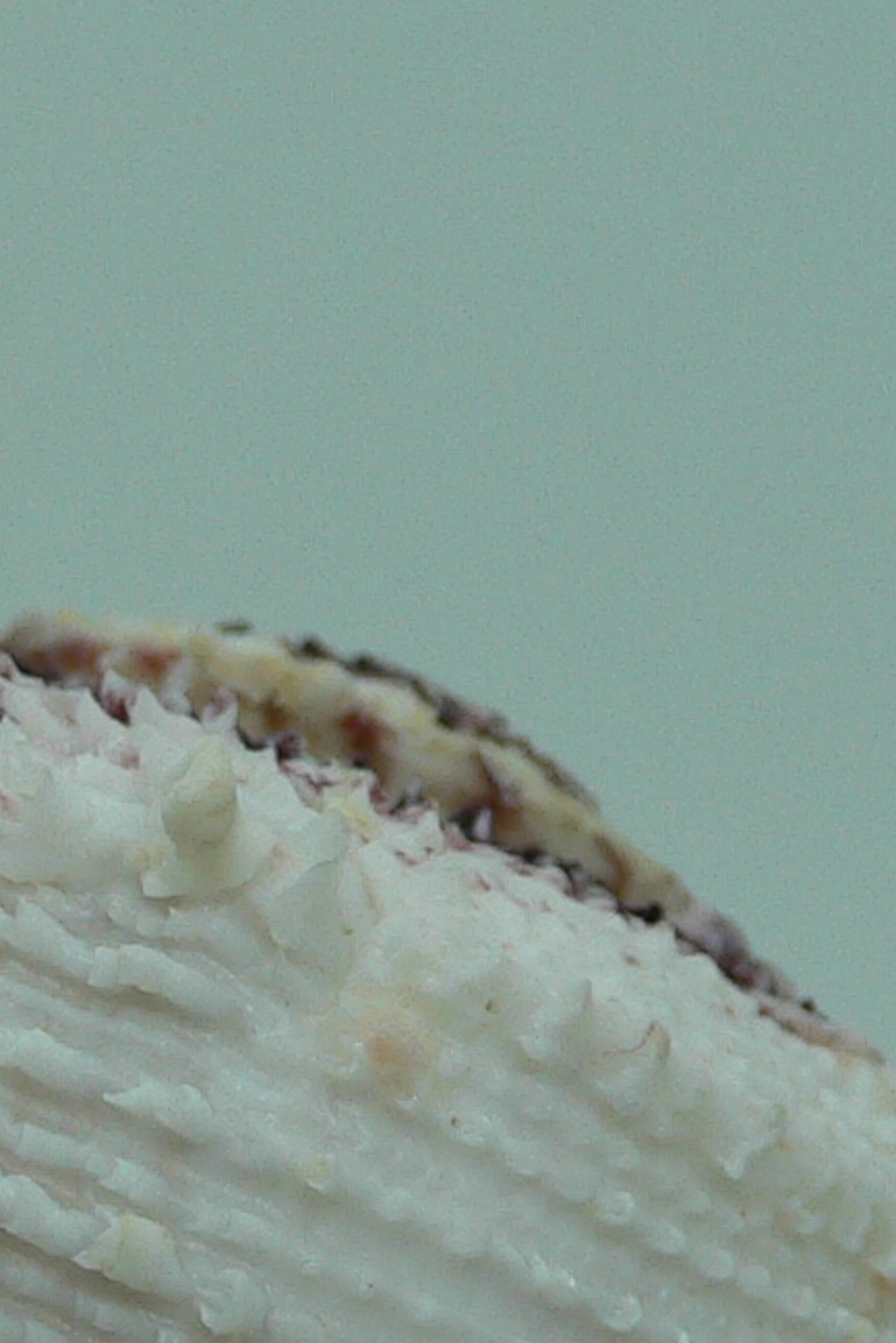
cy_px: 1293
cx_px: -62
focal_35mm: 113
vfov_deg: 17.7
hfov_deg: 12.0
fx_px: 4216
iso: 80
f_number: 2.8
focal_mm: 4.6
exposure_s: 1/60
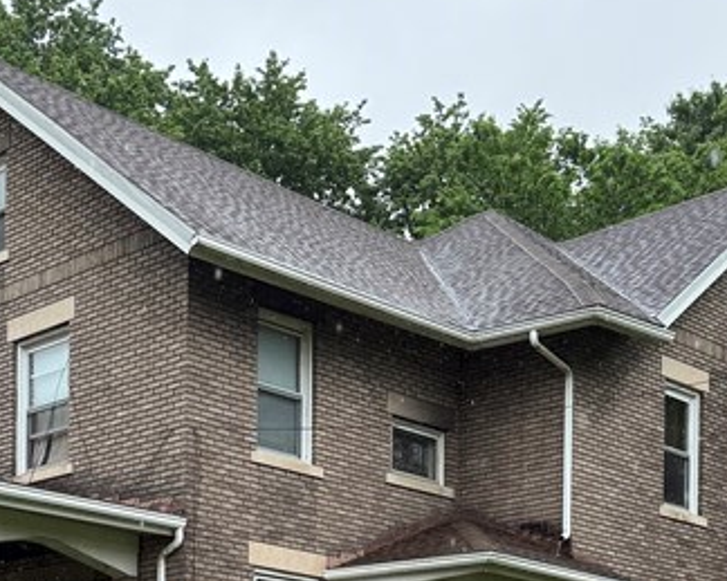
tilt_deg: +2.7
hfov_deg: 25.6
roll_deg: -1.2
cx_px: 260
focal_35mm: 74
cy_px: 756
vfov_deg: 19.1
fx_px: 1592
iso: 100
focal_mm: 6.76
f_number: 1.78
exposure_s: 1/1385
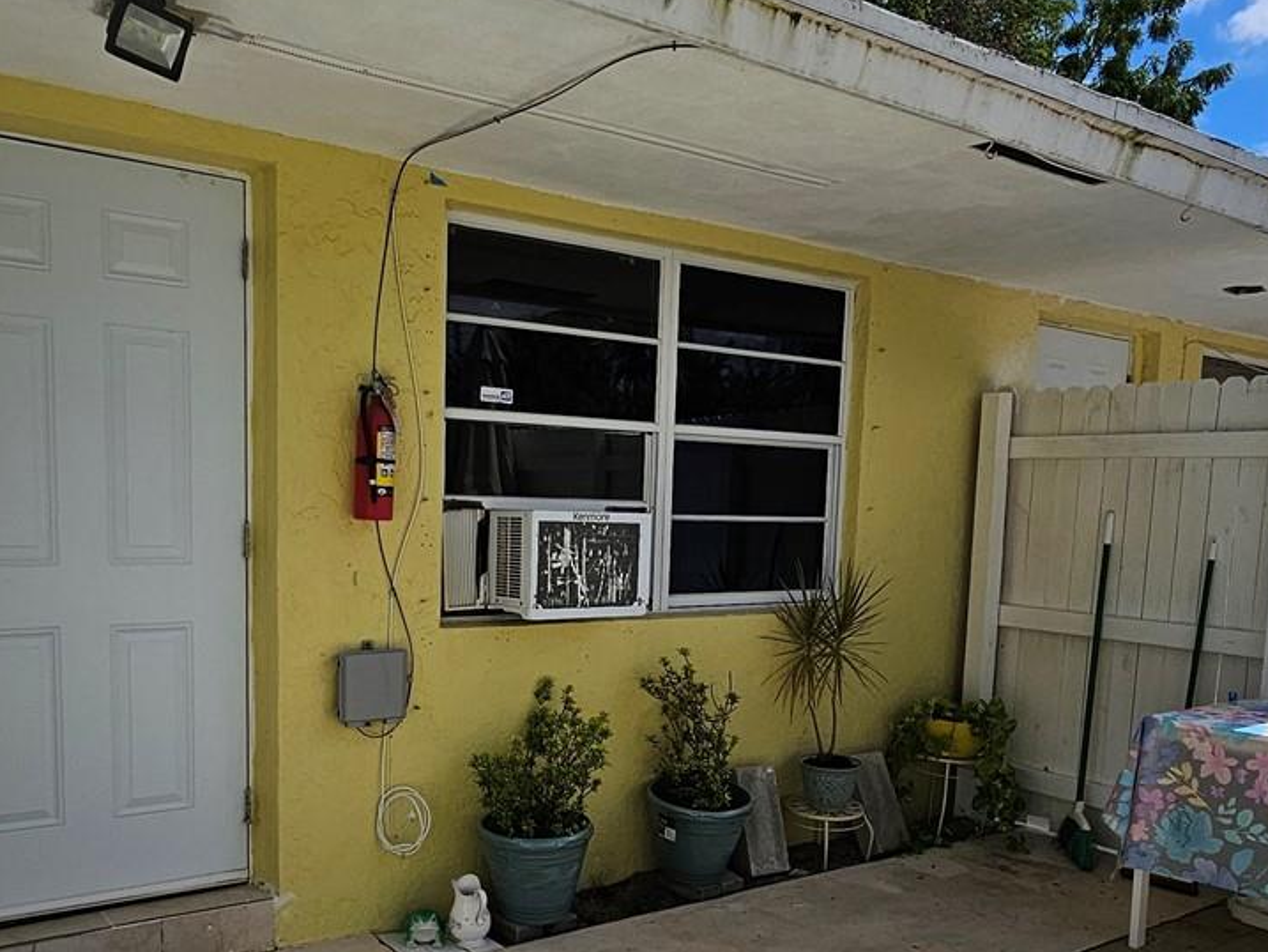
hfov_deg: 61.2
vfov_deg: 47.5
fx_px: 1062
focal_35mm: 29
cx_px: 520
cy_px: 628
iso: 50
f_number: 2.2
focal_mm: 2.2
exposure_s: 1/5158
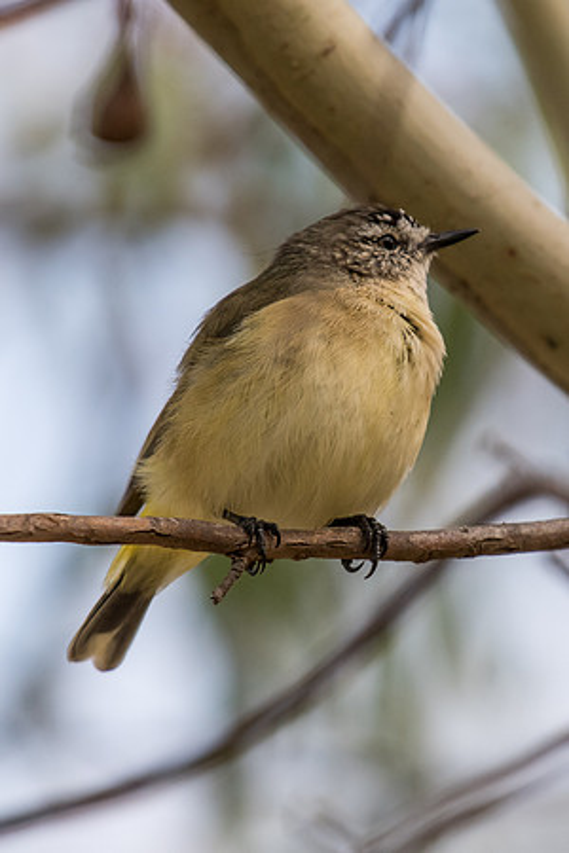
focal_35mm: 1039
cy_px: 413
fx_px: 24641
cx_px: 371
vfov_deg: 2.0
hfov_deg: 1.3
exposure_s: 1/1250
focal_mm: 500
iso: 720
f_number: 5.6
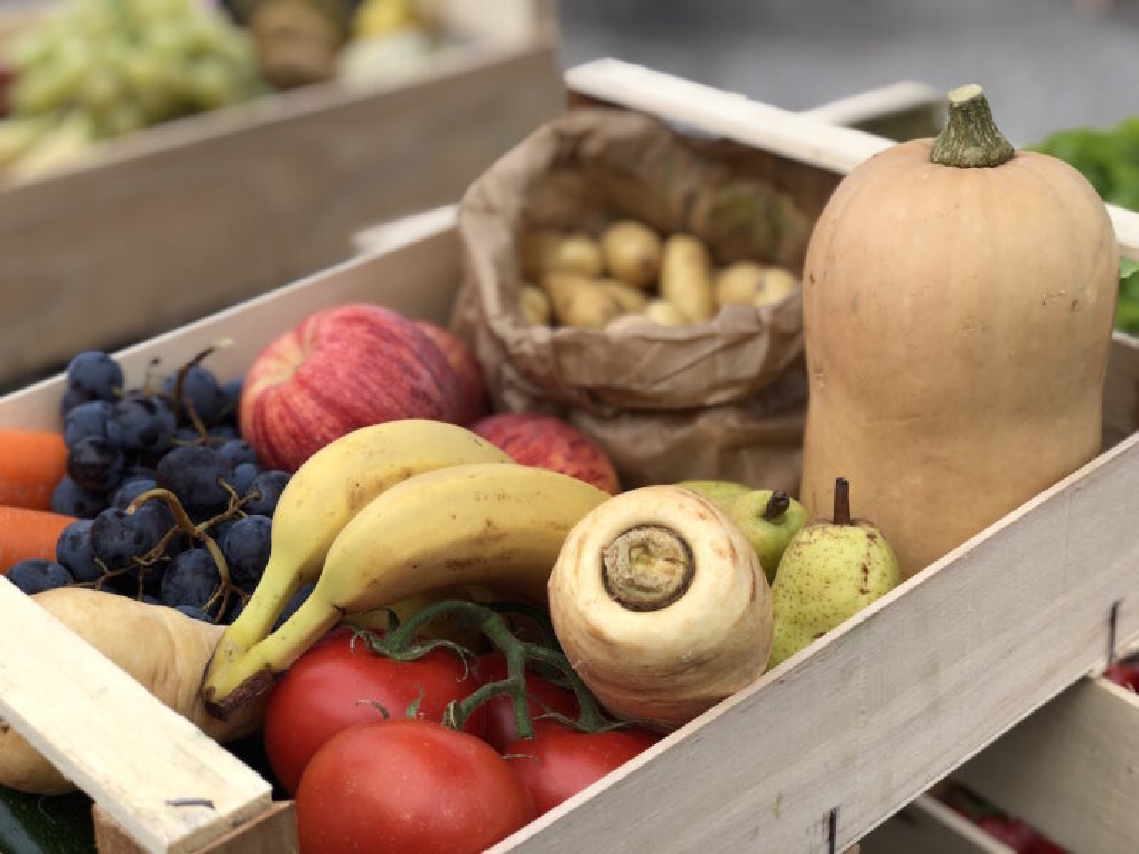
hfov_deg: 33.8
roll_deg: -0.5
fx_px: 1876
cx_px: 570
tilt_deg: -29.8
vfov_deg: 25.7
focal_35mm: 57
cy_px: 427
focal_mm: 6.6
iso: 20
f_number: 2.8
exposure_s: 1/139
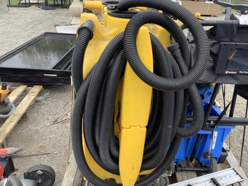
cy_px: 95
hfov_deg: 56.8
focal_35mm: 32
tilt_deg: -26.0
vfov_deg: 44.2
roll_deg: -2.3
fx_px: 229
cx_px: 121
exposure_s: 1/166
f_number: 2.4
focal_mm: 3.3
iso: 25
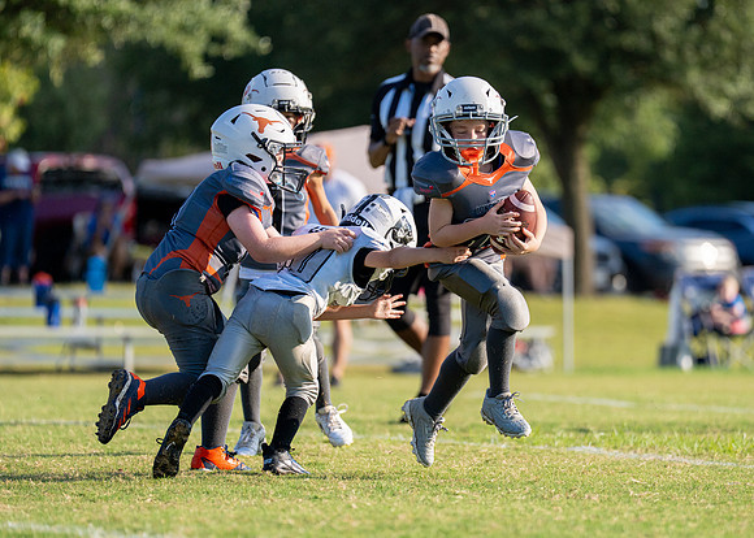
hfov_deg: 7.8
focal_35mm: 257
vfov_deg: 5.6
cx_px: 458
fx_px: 5511
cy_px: 283
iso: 320
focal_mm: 200
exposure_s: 1/6400
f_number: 2.8
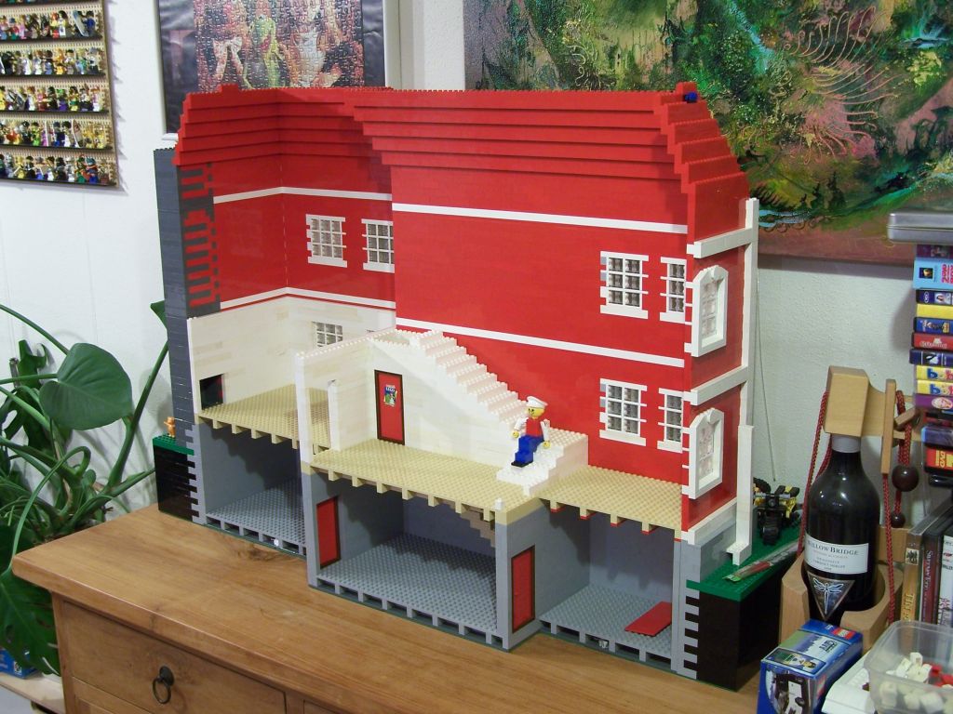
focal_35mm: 43
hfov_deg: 43.9
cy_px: 357
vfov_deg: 33.6
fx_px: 1184
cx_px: 476
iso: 80
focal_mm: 7.1
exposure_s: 1/2
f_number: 2.9
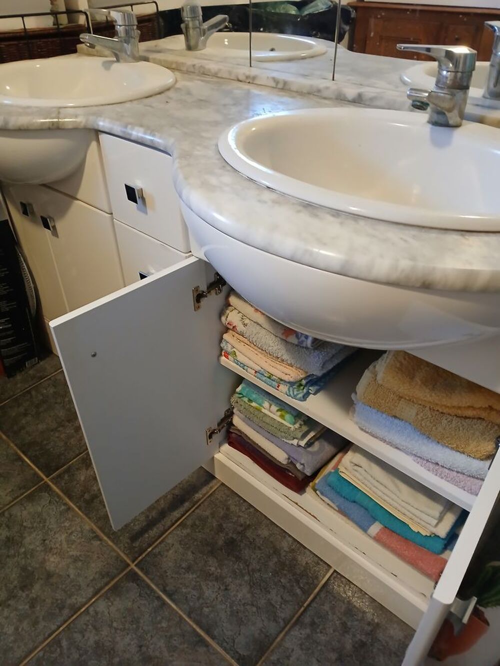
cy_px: 333
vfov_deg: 67.3
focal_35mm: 26
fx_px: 501
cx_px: 250
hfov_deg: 53.1
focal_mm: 3.98
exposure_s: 1/25
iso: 400
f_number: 1.8
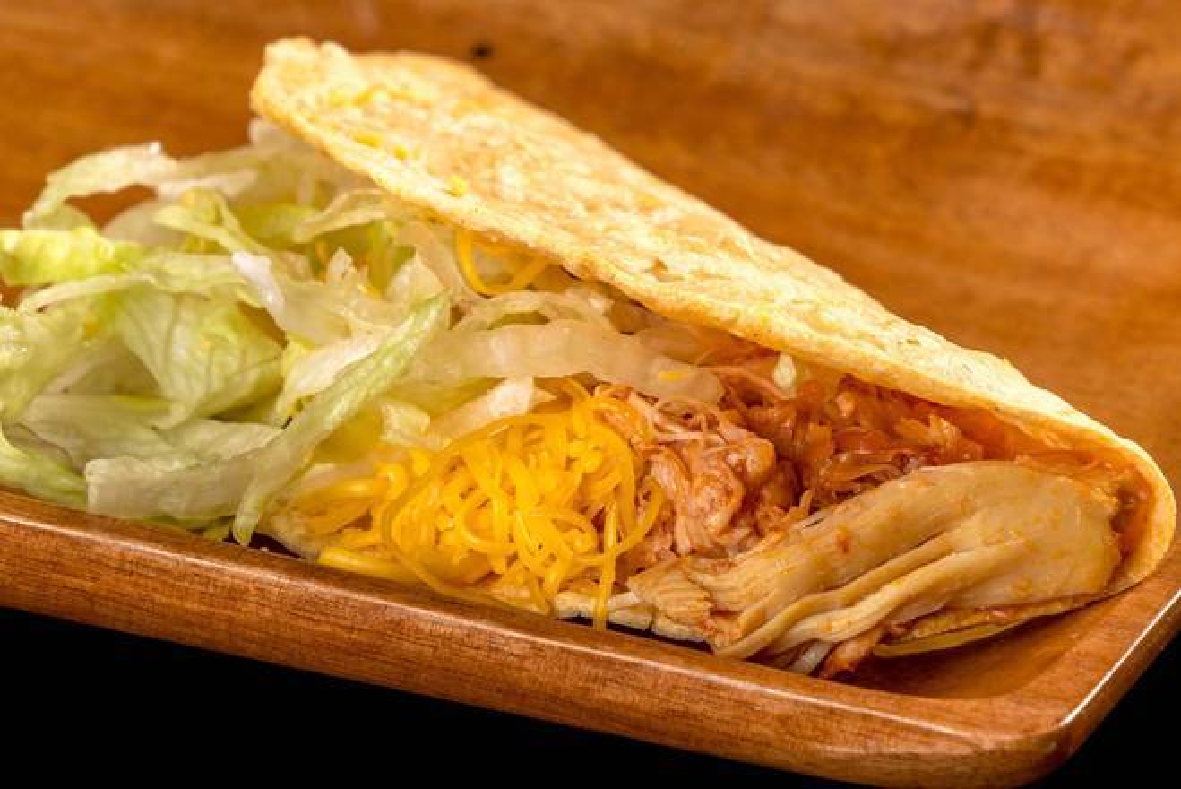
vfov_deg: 6.9
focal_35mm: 200
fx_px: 6564
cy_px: 394
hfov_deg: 10.3
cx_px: 590
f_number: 10
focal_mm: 200
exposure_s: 1/160
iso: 125
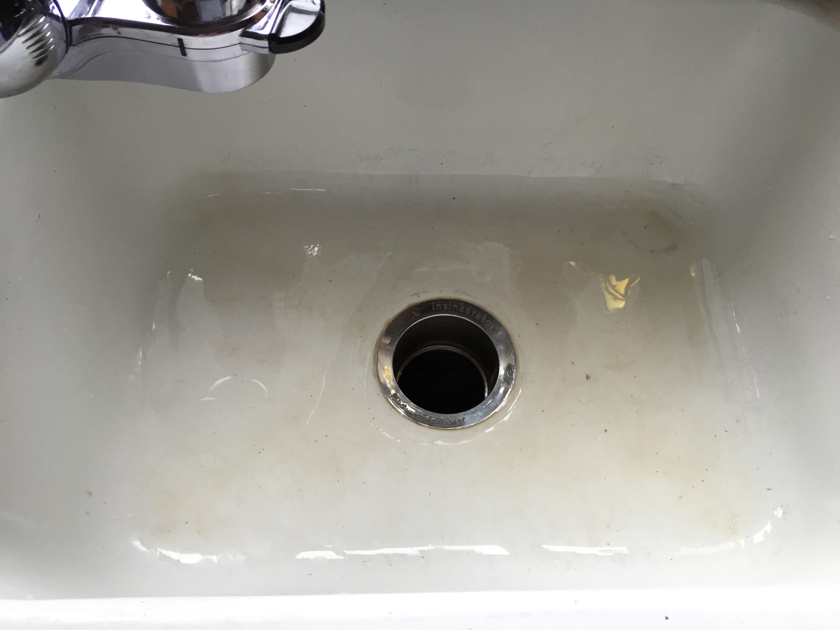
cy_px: 315
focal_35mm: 29
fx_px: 704
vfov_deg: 48.2
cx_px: 420
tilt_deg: -62.1
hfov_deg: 61.7
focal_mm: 4.15
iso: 32
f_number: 2.2
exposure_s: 1/30
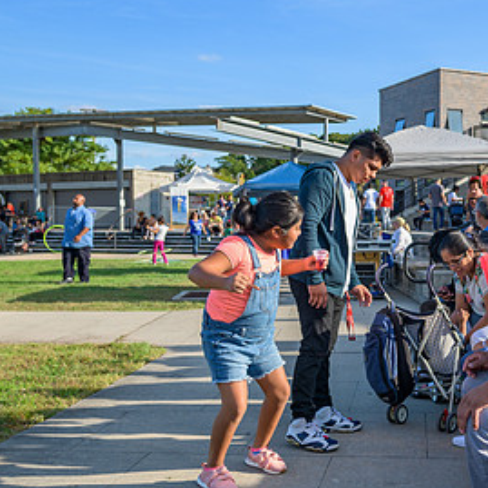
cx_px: 346
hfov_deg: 37.7
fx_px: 702
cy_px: 266
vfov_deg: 38.3
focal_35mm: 44
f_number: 4
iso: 90
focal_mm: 24
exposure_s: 1/200
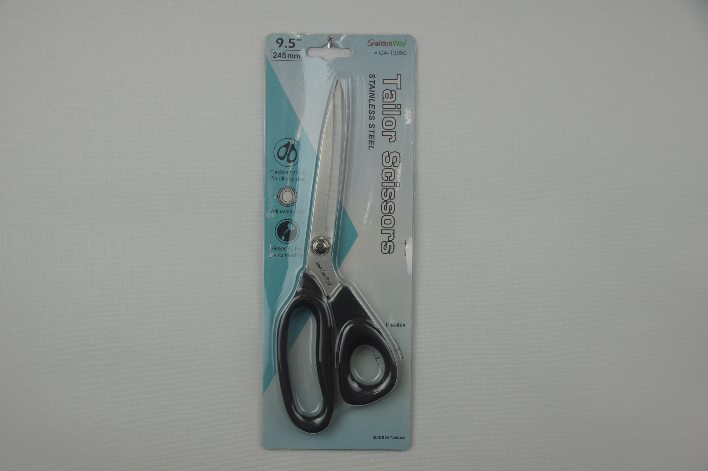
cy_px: 236
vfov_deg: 29.8
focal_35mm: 45
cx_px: 354
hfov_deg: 43.6
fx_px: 884
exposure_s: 1/80
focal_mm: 30
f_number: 5.6
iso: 100
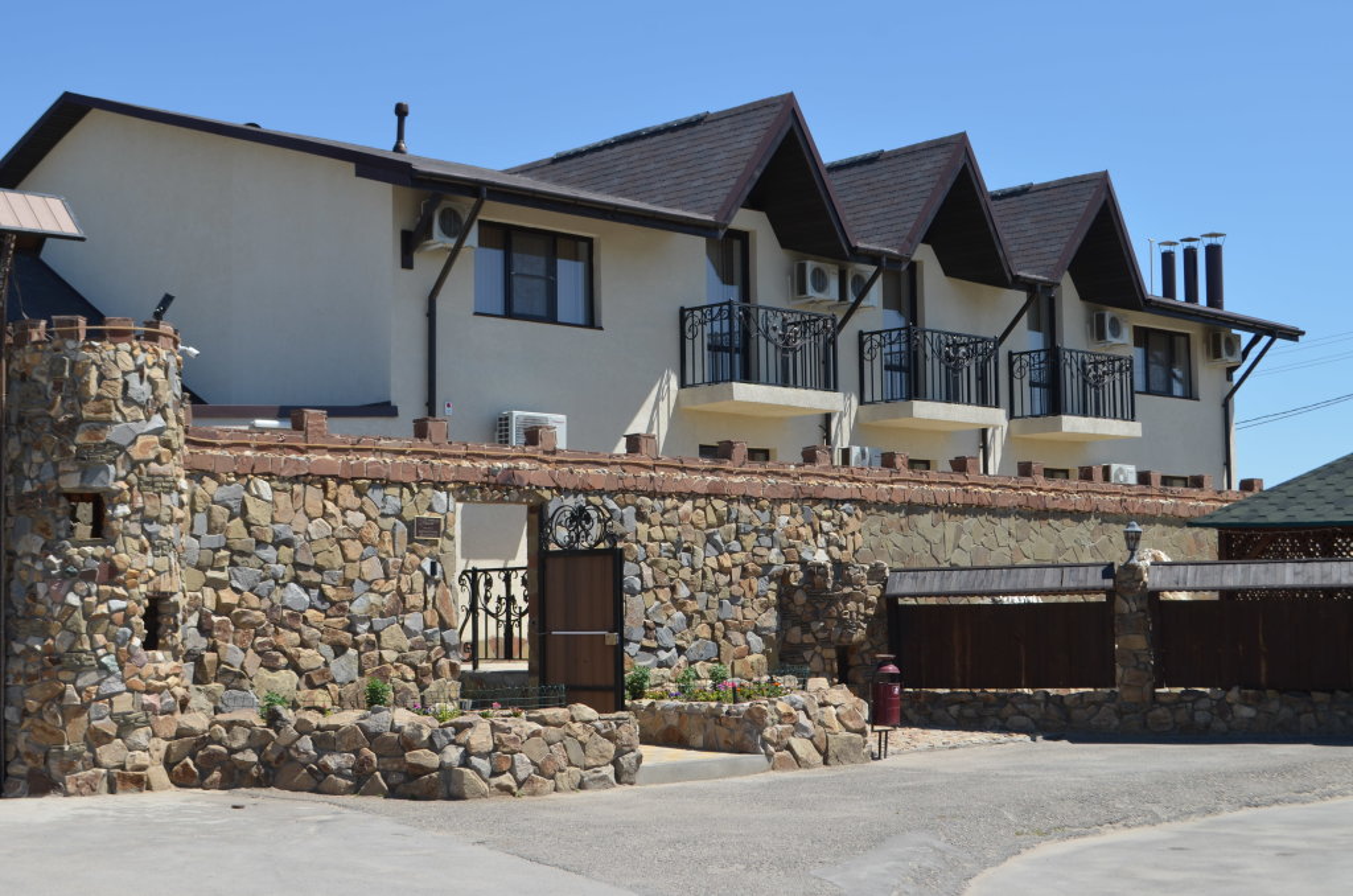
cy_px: 448
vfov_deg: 25.6
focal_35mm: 52
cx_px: 676
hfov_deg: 37.9
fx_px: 1969
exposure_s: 1/250
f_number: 8
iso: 125
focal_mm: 35
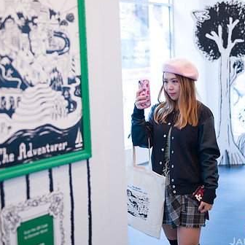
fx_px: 528
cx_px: 88
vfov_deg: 26.1
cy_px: 120
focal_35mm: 66
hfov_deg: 26.0
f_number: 3.5
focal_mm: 45
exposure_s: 1/200
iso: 1600
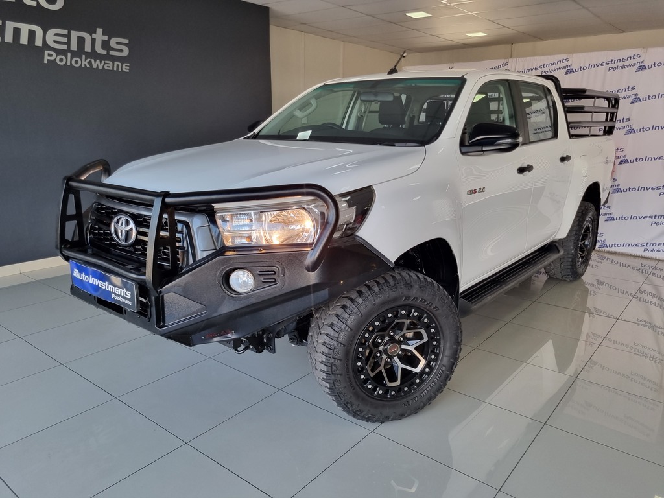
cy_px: 249
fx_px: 499
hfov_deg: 67.3
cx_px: 332
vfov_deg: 53.1
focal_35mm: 26
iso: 64
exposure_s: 1/100
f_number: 1.8
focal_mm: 5.4
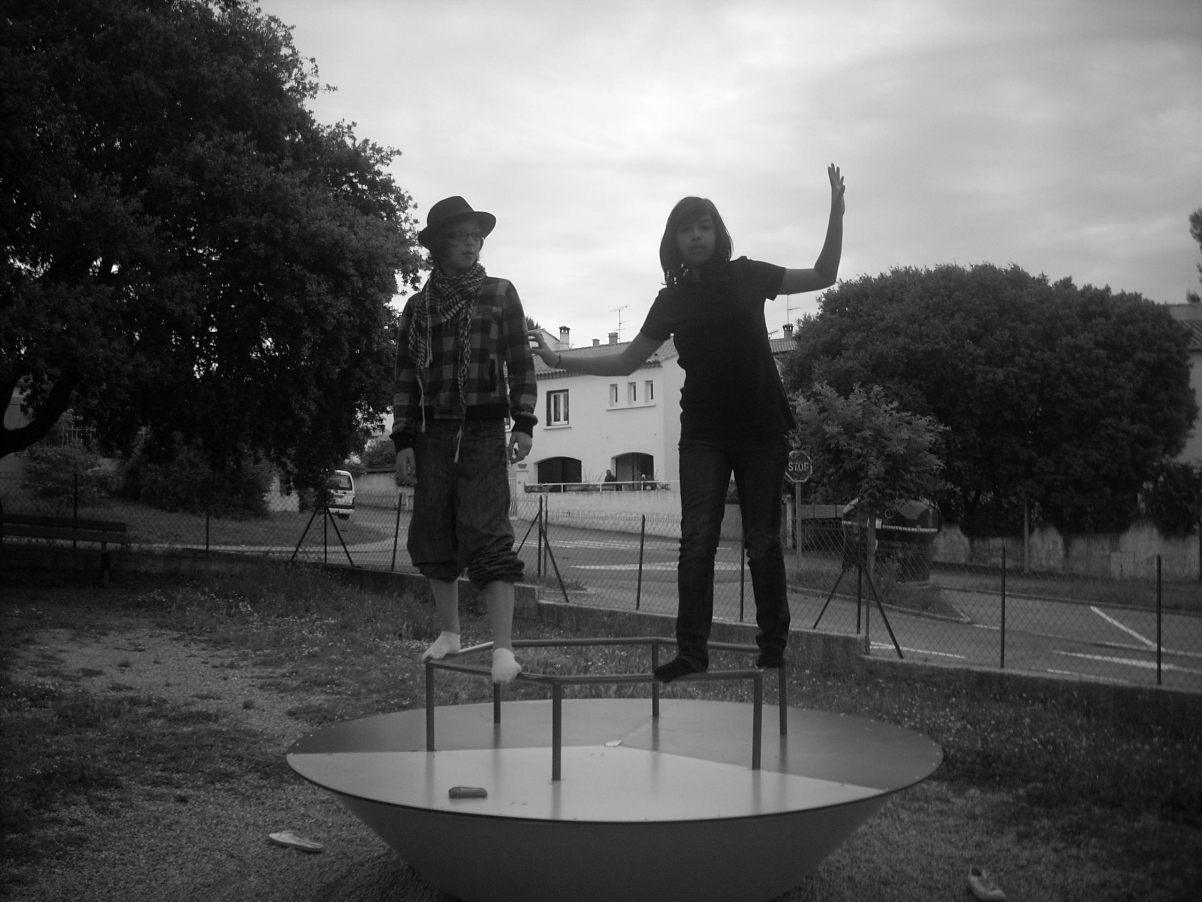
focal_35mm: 37
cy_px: 451
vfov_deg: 38.7
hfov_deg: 50.1
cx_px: 601
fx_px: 1285
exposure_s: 1/92.5
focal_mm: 6.2
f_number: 2.8
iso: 64
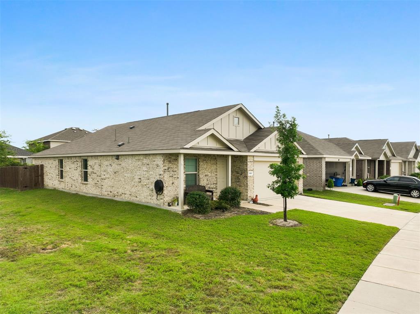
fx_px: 291
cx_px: 210
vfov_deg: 56.8
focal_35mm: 24
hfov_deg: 71.6
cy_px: 157
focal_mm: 12.29
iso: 200
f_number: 2.8
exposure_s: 1/2500
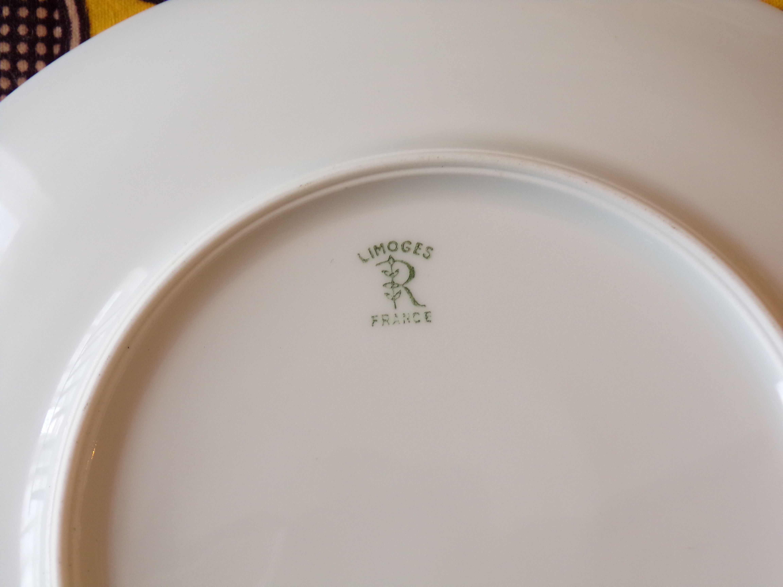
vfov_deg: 26.1
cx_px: 392
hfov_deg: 34.3
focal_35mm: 56
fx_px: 1267
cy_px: 294
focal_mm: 10.1
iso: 200
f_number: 3.7
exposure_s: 1/25
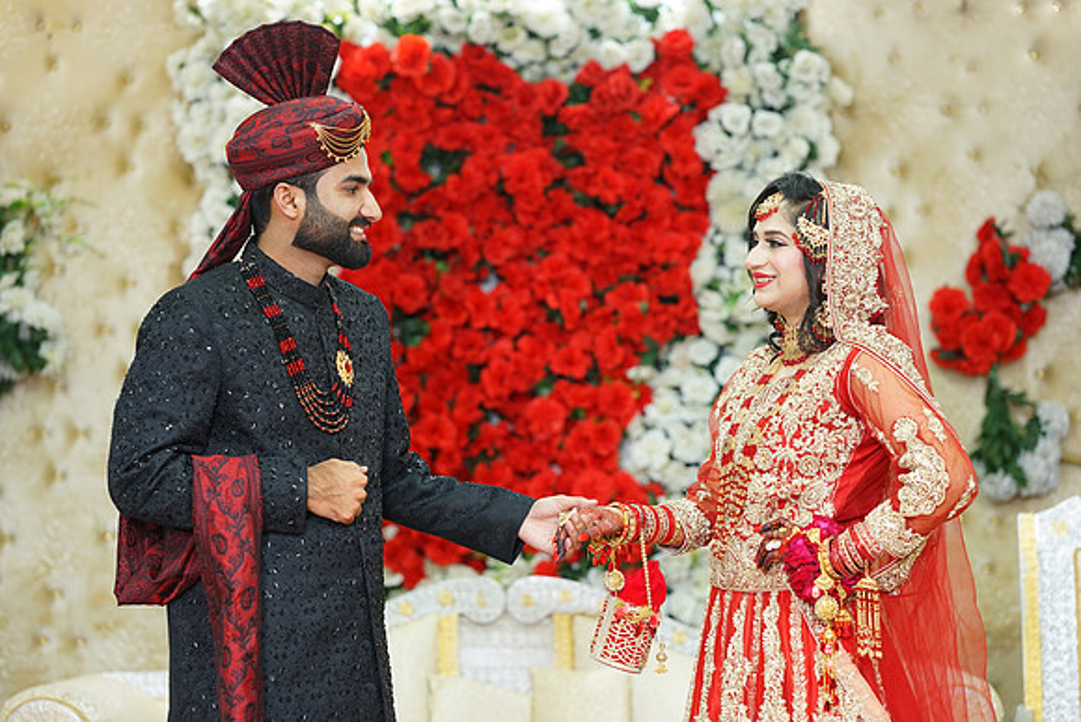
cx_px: 540
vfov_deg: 16.1
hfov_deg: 23.9
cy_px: 361
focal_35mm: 85
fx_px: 2553
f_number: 2.5
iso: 640
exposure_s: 1/160
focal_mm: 85
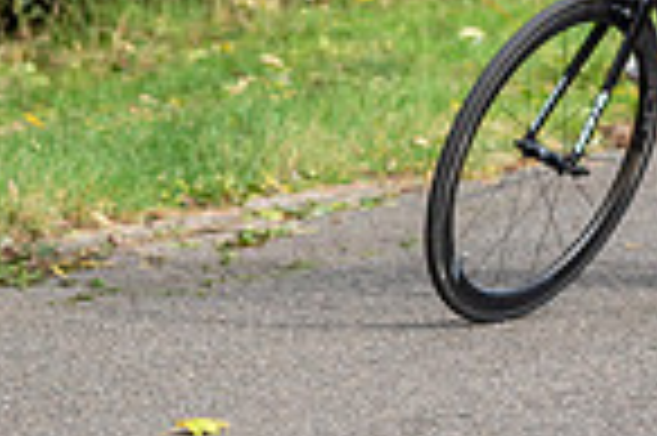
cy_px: -109
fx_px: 6417
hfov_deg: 5.8
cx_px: -426
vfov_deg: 3.9
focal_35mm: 352
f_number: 2.8
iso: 160
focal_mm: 70
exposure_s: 1/2000
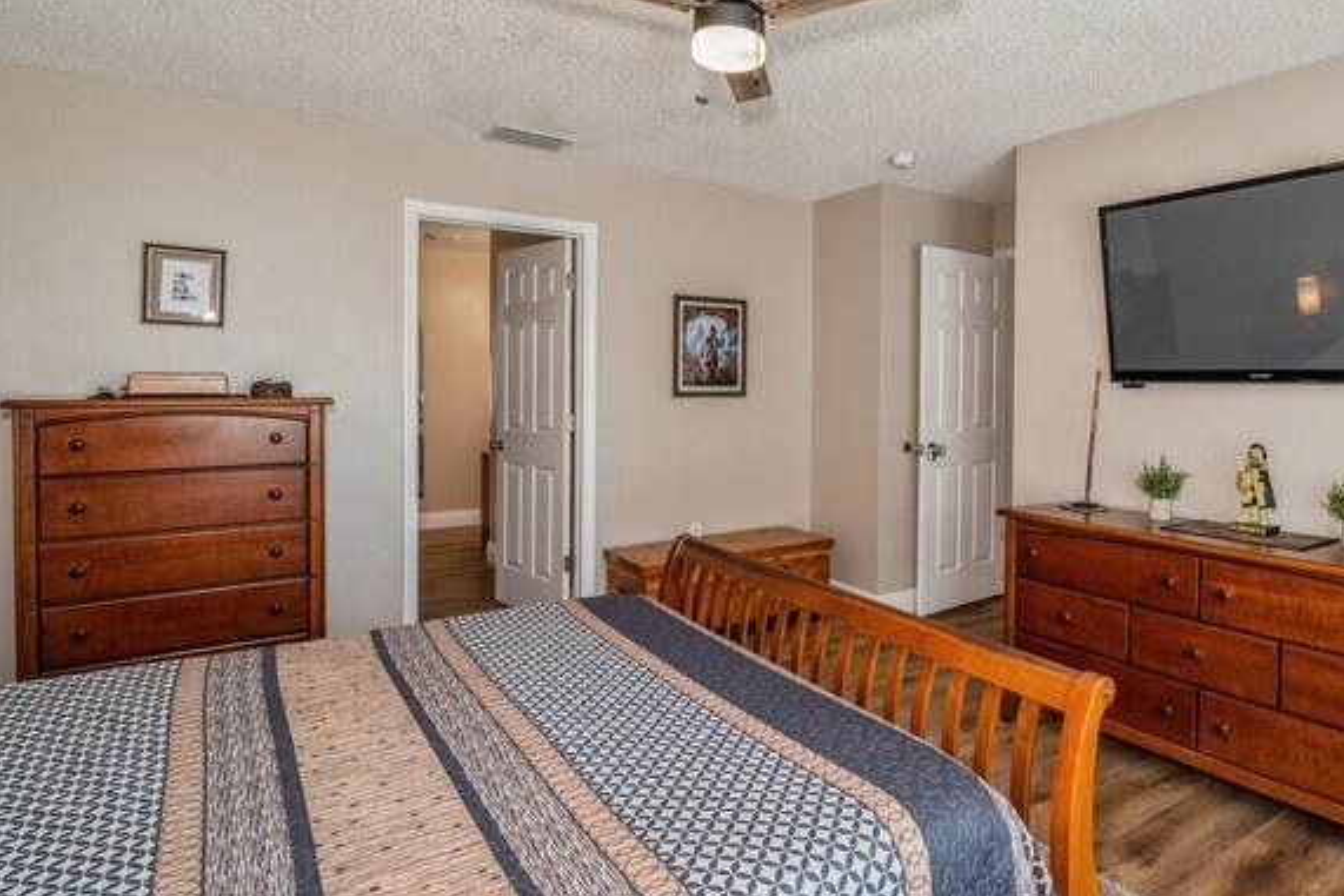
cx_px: 821
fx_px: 784
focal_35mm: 21
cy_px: 396
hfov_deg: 80.0
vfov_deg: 59.4
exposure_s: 1/10
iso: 200
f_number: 8
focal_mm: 15
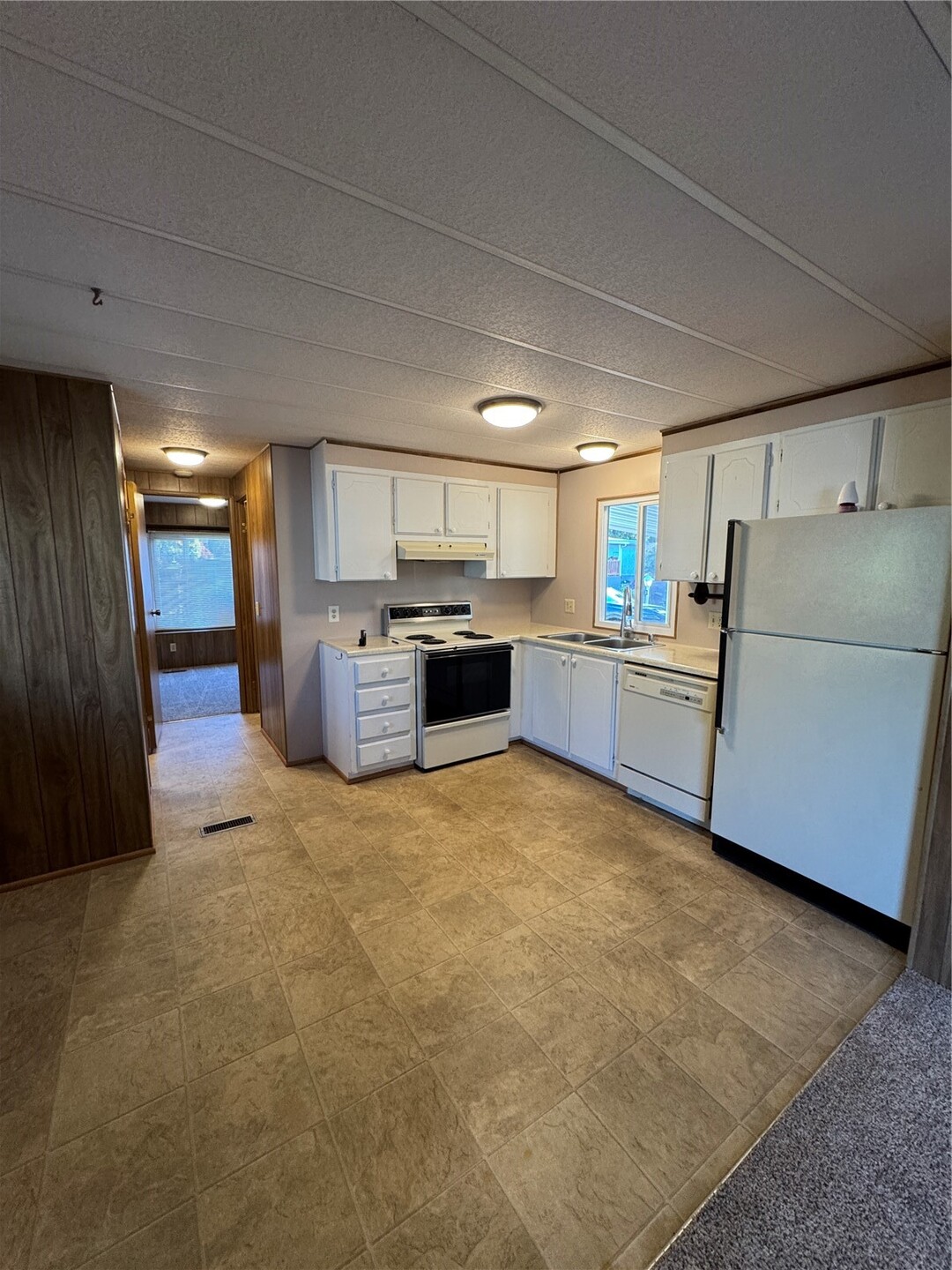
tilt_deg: -7.8
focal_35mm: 14
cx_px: 476
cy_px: 635
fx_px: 513
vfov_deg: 102.1
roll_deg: +0.1
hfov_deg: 85.7
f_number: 2.2
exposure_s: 1/60
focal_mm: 2.22
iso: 250
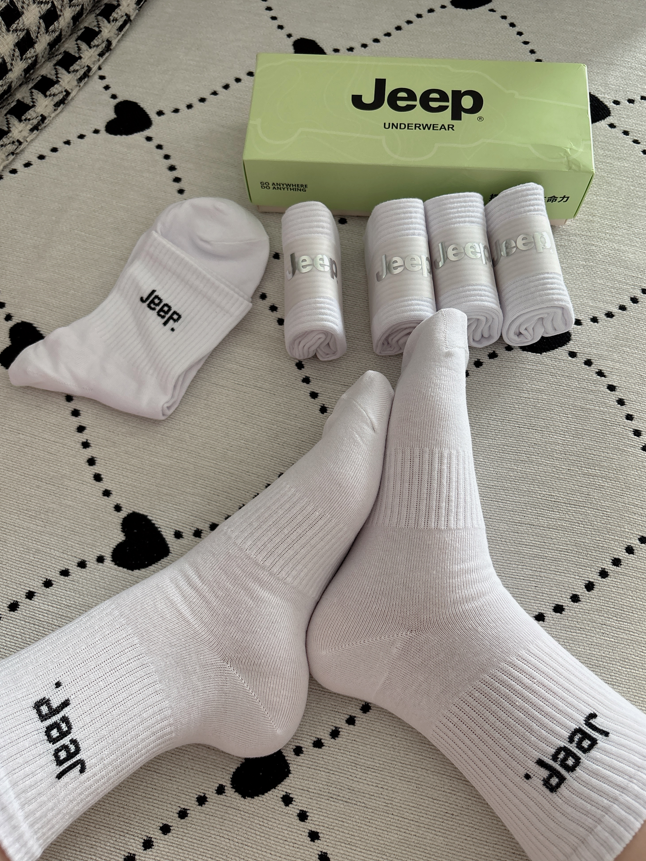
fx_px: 672
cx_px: 331
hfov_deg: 51.3
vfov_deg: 65.3
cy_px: 439
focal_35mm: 27
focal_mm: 5.96
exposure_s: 1/61
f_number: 1.6
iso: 125
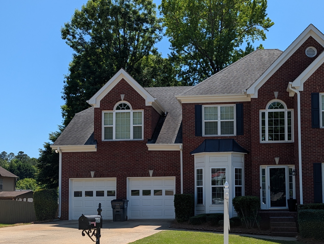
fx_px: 366
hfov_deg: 47.1
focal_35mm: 39
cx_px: 215
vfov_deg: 36.4
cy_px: 171
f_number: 1.68
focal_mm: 6.9
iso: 19
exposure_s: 1/1143
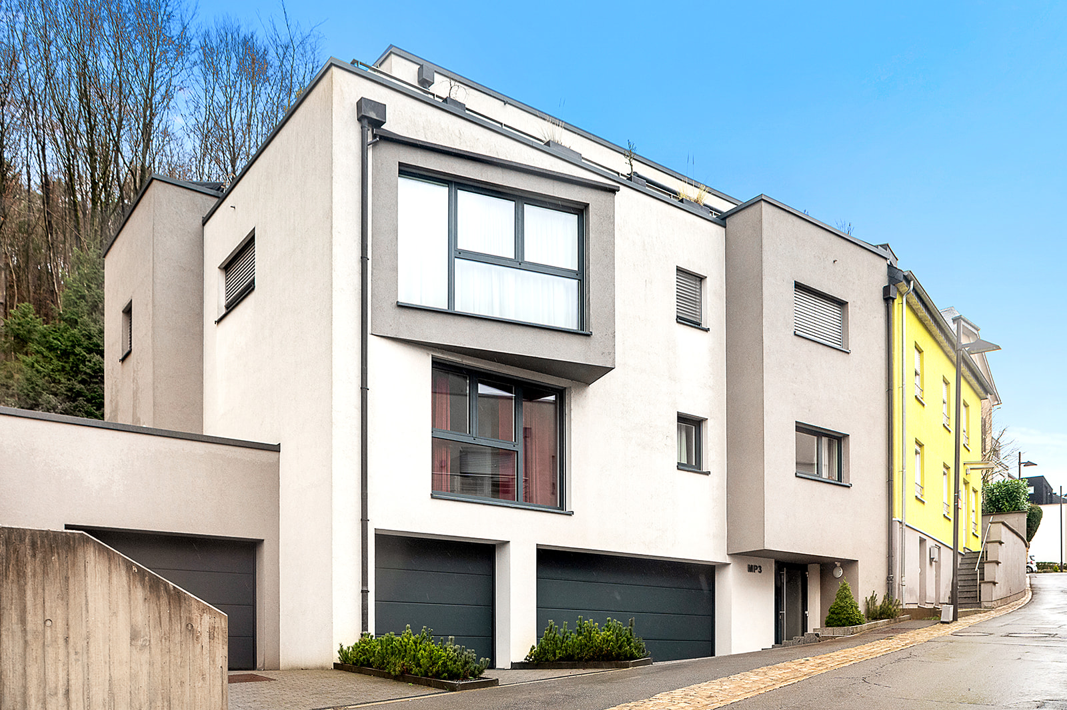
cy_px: 355
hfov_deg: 65.5
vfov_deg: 46.4
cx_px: 534
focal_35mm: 28
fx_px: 829
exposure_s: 1/250
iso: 1250
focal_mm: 28
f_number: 4
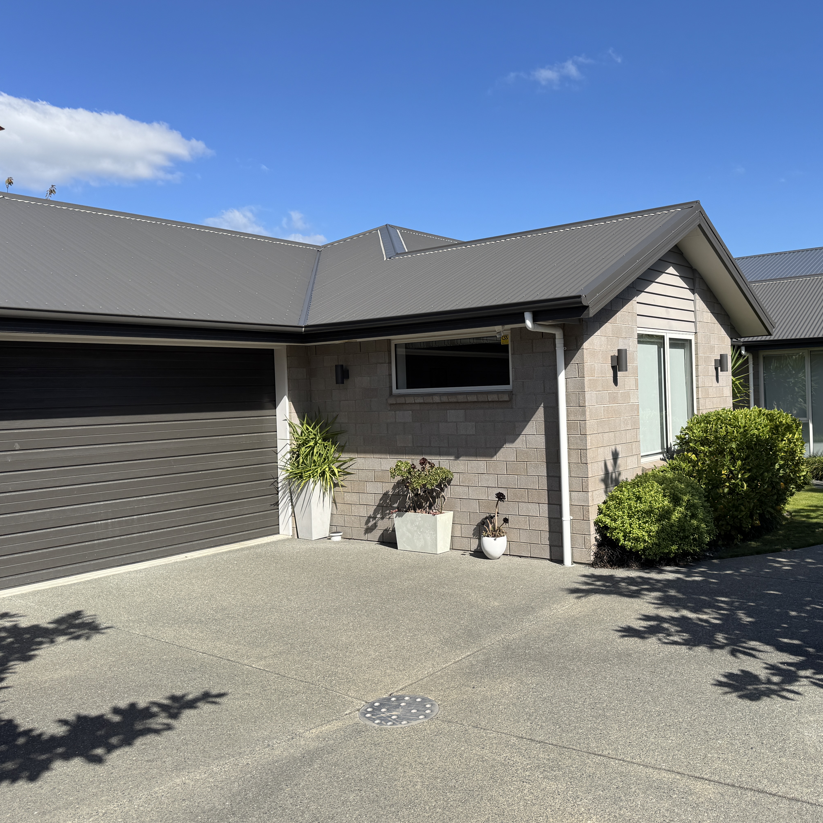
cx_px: 492
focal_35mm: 30
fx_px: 807
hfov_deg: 53.7
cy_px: 399
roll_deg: +2.5
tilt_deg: -0.2
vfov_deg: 54.0
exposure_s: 1/4608
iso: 80
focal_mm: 6.76
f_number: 1.78
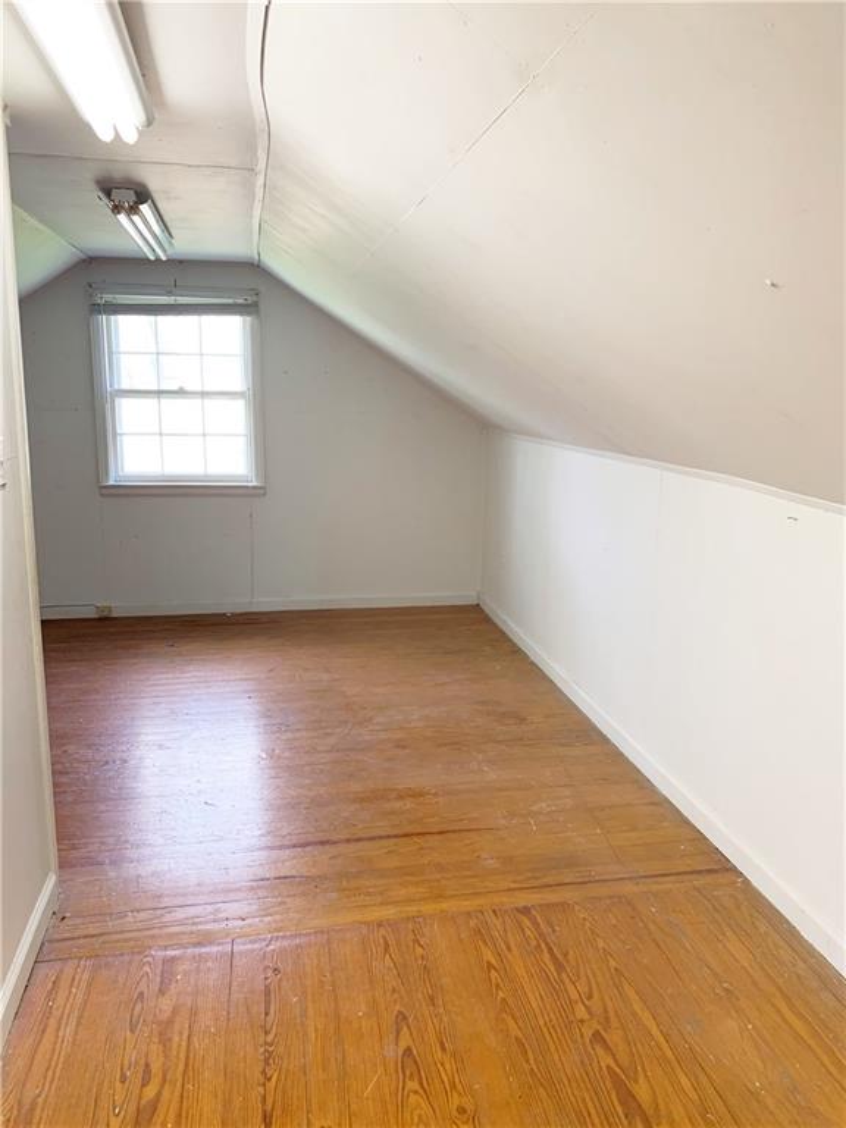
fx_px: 847
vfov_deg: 67.3
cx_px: 423
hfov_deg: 53.1
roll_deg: -2.1
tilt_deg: -8.7
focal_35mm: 26
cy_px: 564
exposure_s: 1/60
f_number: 1.8
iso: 80
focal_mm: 4.25
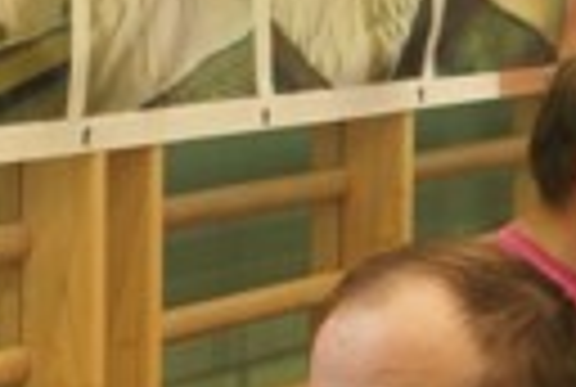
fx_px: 4598
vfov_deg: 4.7
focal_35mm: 287
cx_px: 274
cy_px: 1017
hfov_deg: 7.2
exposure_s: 1/30
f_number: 5.6
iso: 400
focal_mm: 35
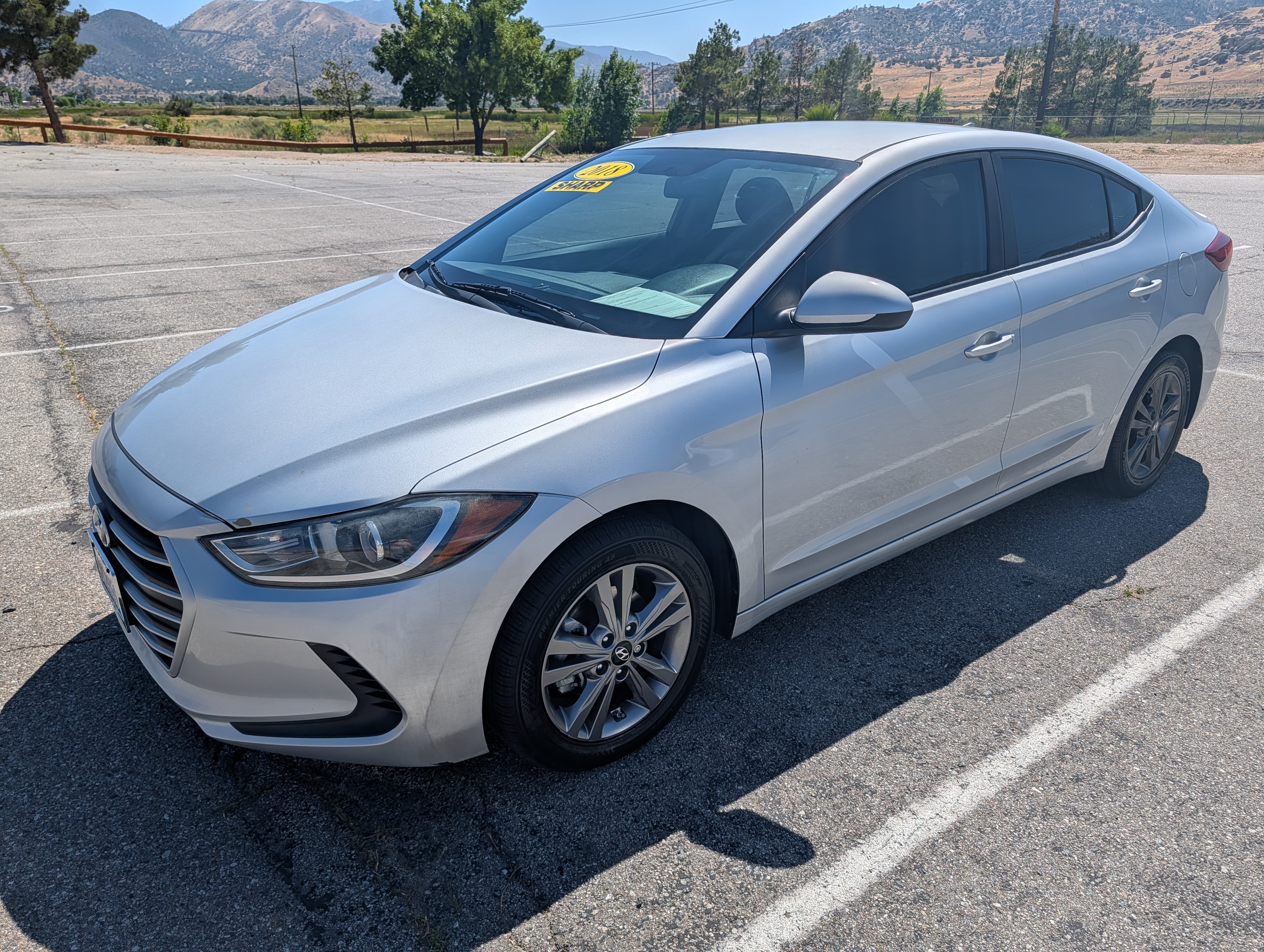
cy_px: 476
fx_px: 878
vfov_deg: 56.9
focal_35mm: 24
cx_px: 632
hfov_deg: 71.5
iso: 21
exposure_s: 1/26316
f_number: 1.68
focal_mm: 6.9
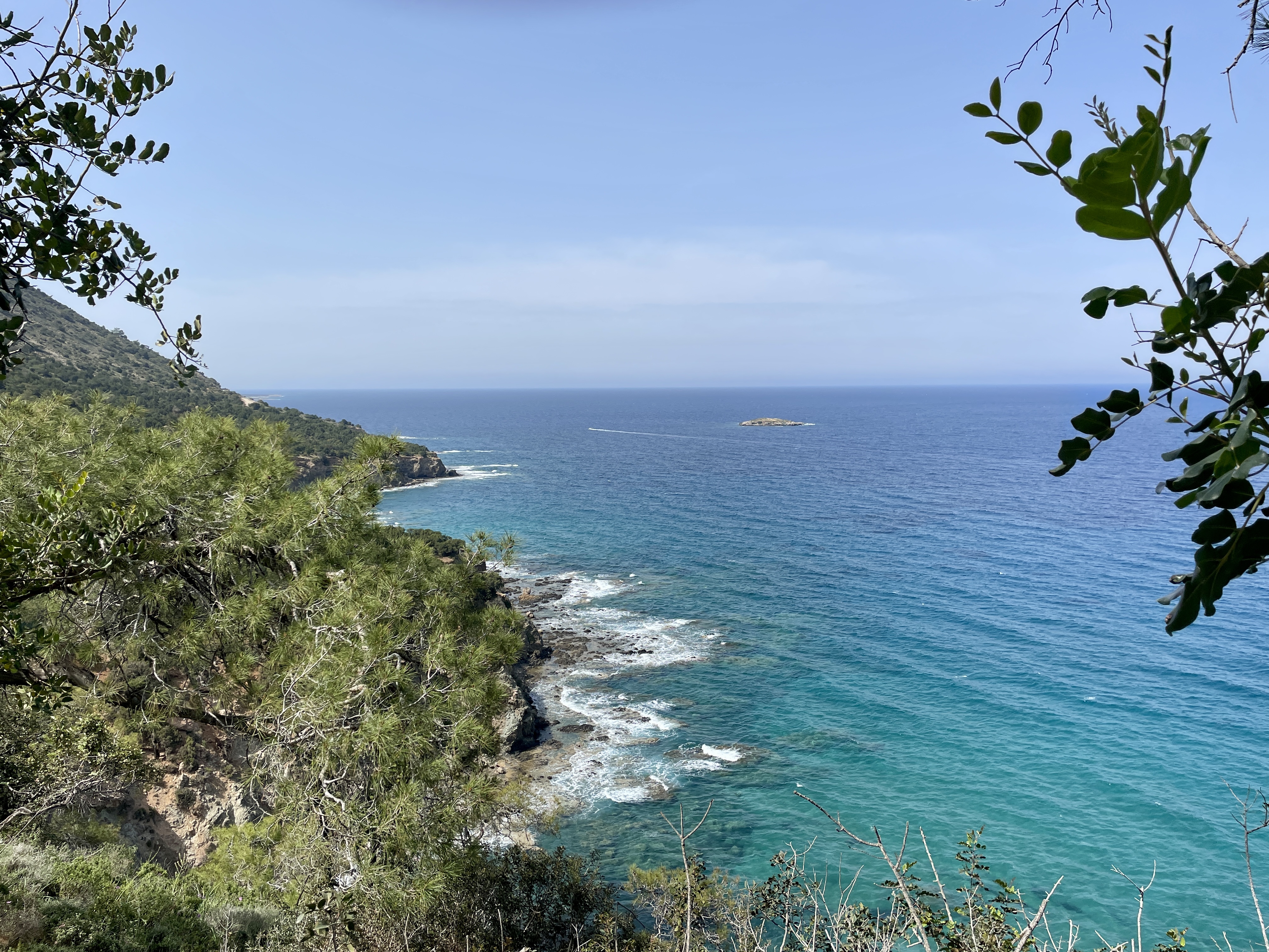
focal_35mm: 26
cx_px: 634
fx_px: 953
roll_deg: +0.1
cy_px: 476
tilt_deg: -5.9
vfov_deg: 53.1
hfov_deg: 67.3
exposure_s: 1/3610
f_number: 1.6
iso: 32
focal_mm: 4.2
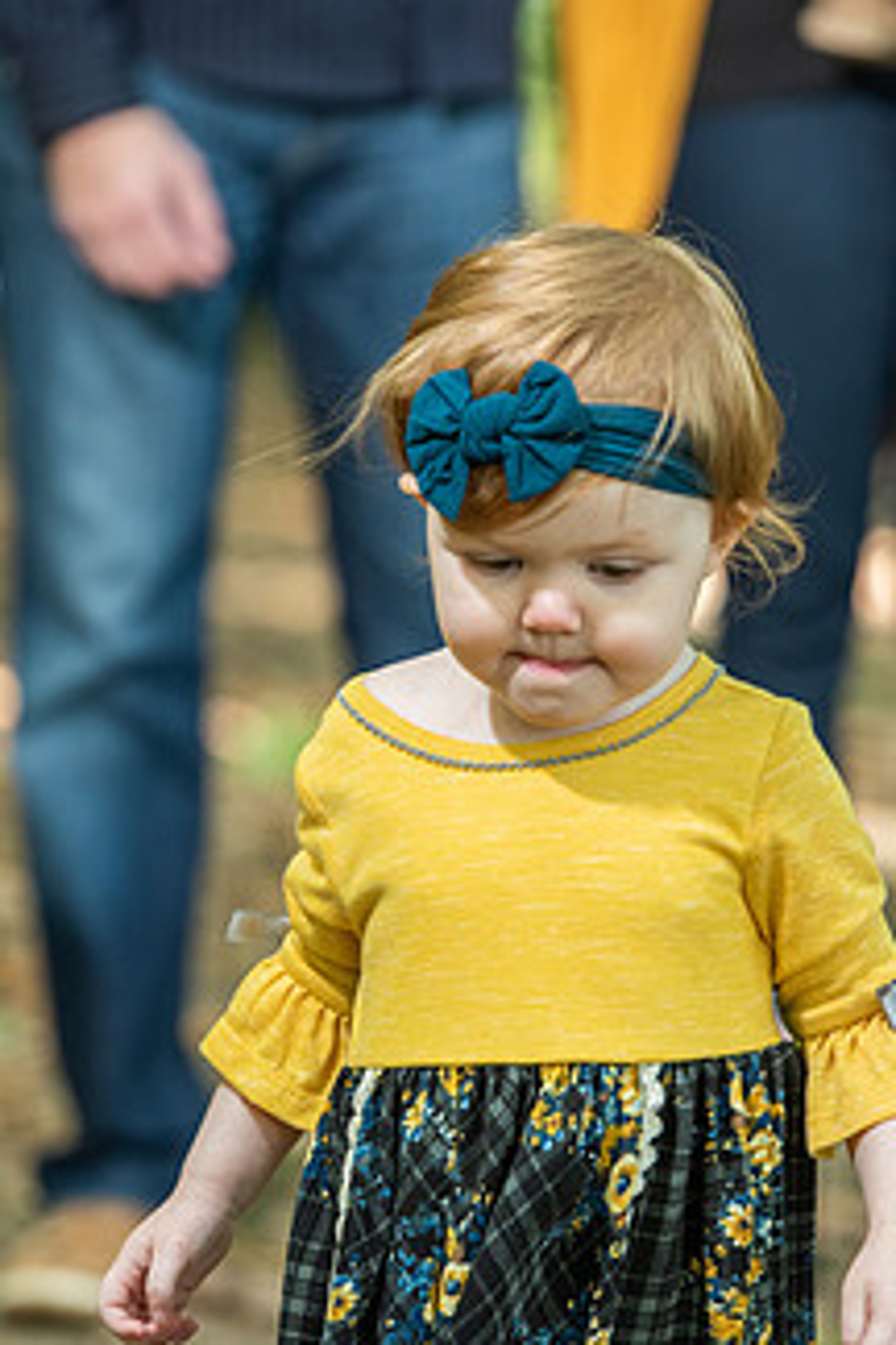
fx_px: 8810
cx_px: 523
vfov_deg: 8.7
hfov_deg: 5.8
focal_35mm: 236
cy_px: 793
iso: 1250
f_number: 4.5
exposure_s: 1/250
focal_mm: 170
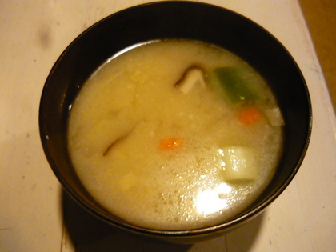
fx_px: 320
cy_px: 126
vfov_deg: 42.9
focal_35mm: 33
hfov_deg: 55.4
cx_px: 168
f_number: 2.8
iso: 400
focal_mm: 5.5
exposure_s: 1/13
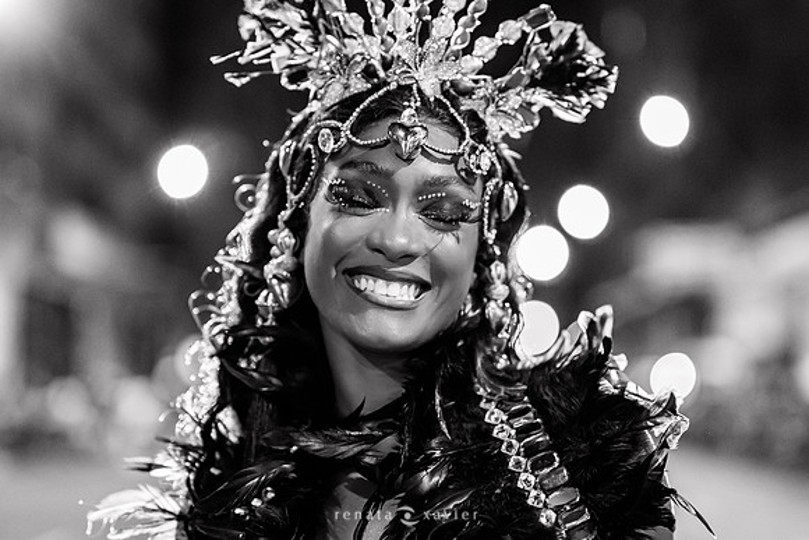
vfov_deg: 18.2
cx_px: 404
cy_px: 270
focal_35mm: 75
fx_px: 1686
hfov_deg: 27.0
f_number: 1.2
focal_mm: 50
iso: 2000
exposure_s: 1/320
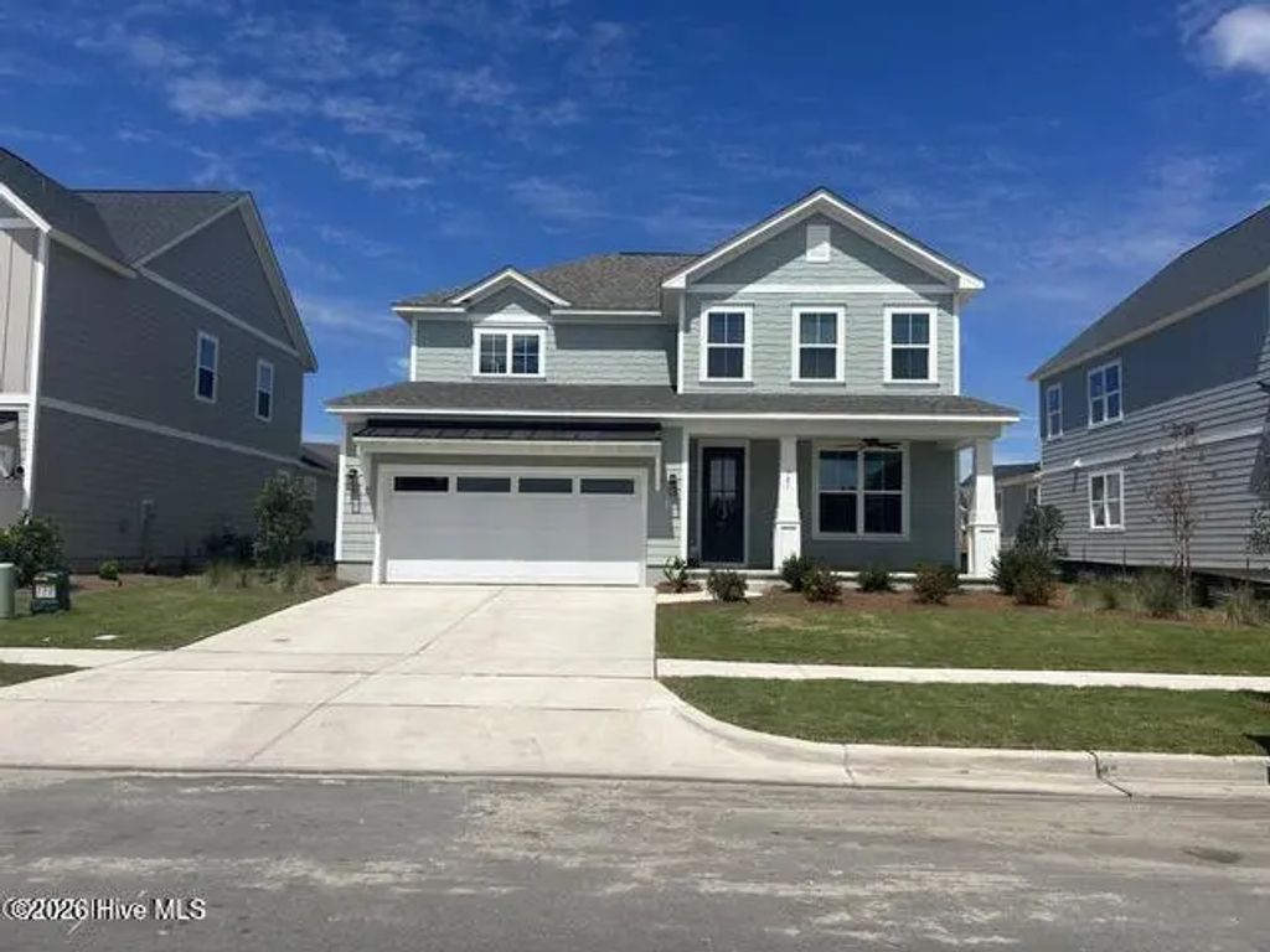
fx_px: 954
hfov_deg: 67.3
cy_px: 476
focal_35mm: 26
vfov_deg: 53.1
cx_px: 635
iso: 50
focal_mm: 5.7
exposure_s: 1/8000
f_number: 1.5
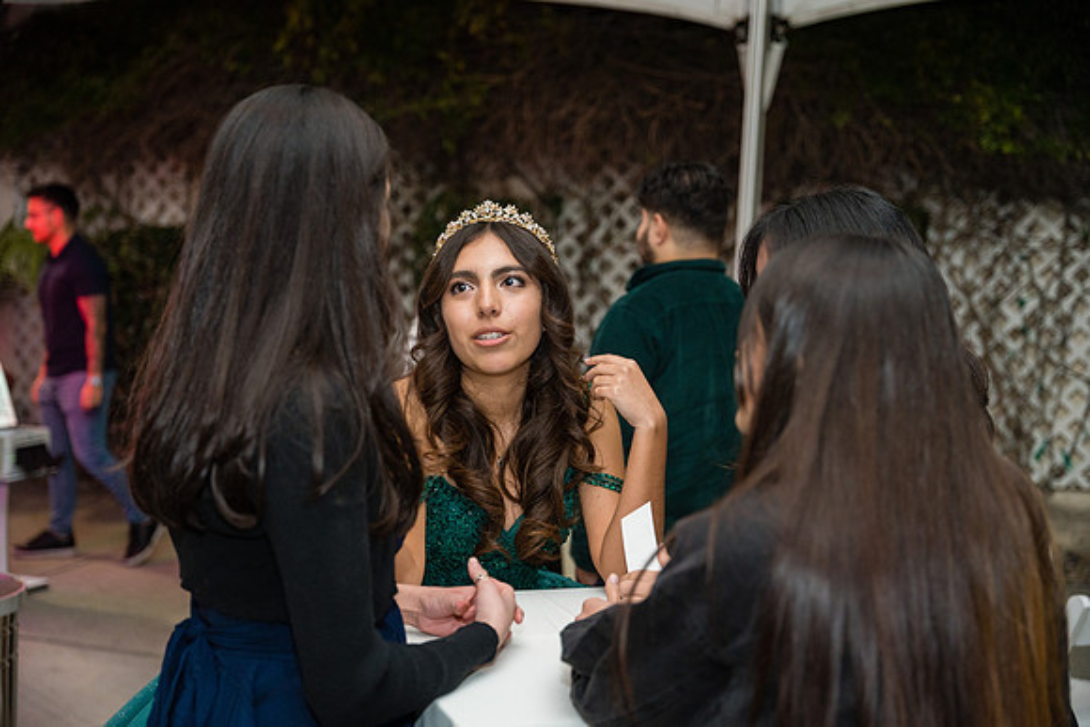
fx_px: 1560
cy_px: 364
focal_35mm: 52
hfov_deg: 38.5
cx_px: 545
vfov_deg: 26.2
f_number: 2.8
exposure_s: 1/250
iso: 1600
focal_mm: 51.5
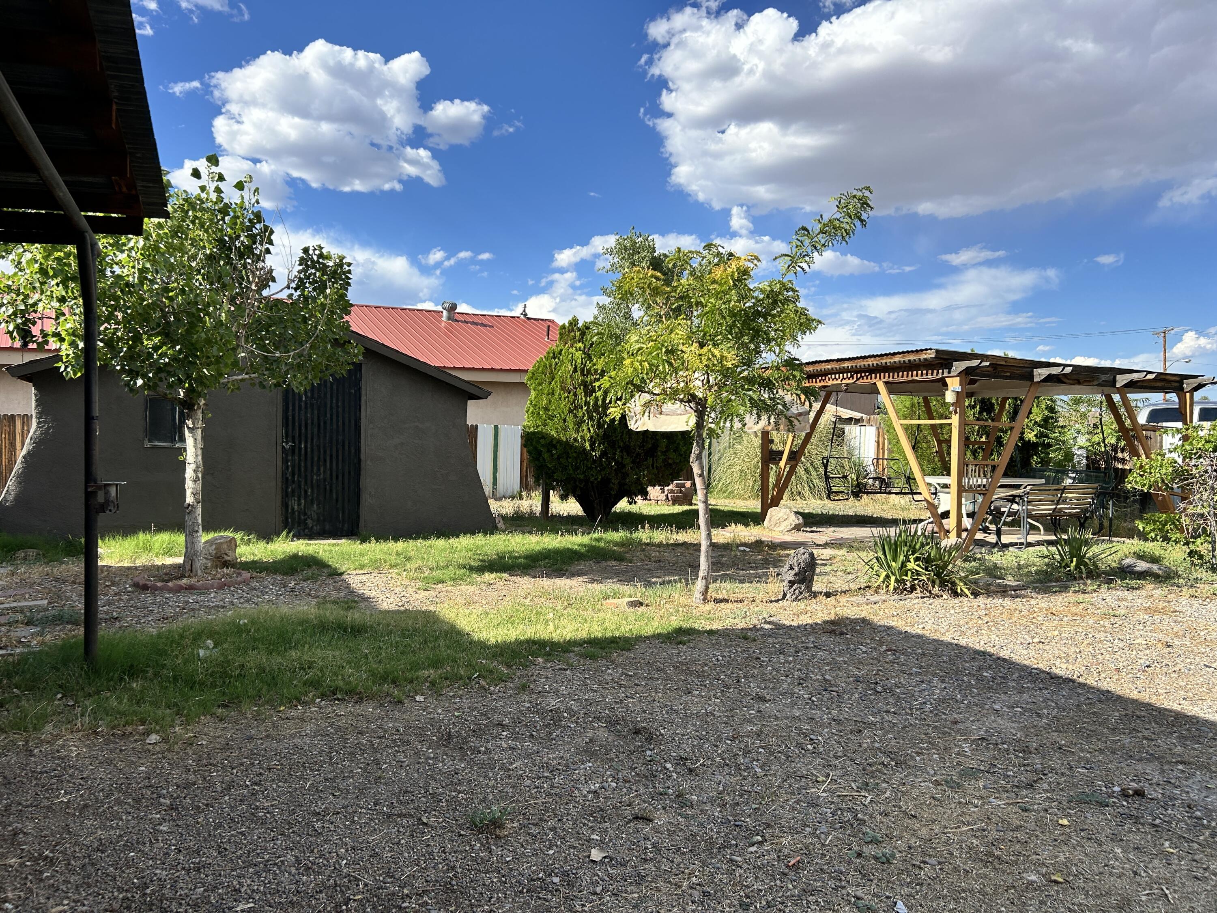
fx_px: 914
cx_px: 608
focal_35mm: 26
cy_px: 456
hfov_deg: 67.3
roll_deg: +0.6
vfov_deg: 53.1
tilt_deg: -1.3
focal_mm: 5.7
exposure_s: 1/3165
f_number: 1.5
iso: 50
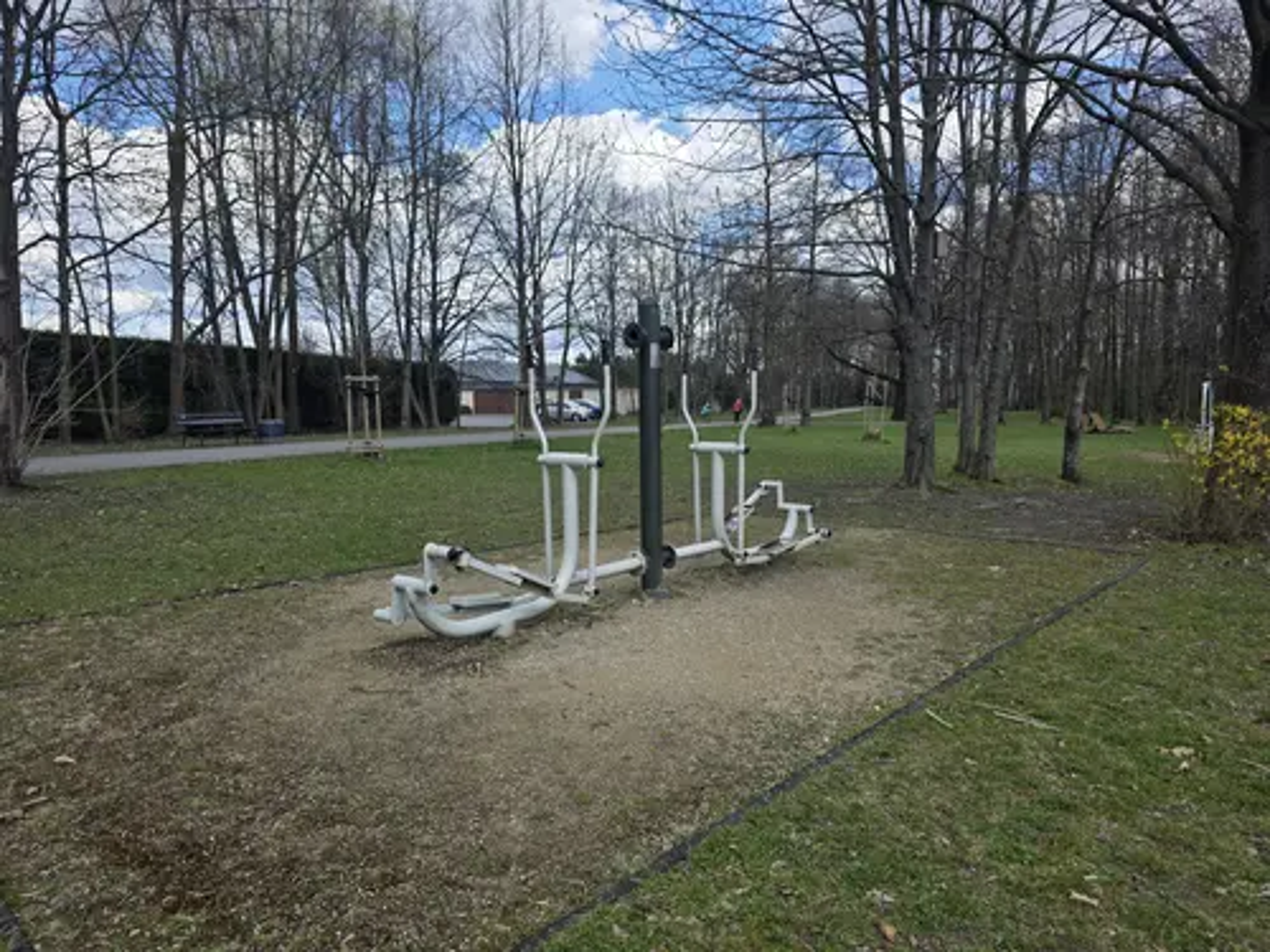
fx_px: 844
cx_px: 635
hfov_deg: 73.9
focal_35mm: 23
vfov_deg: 58.9
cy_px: 476
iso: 80
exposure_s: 1/2054
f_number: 1.7
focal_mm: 6.3
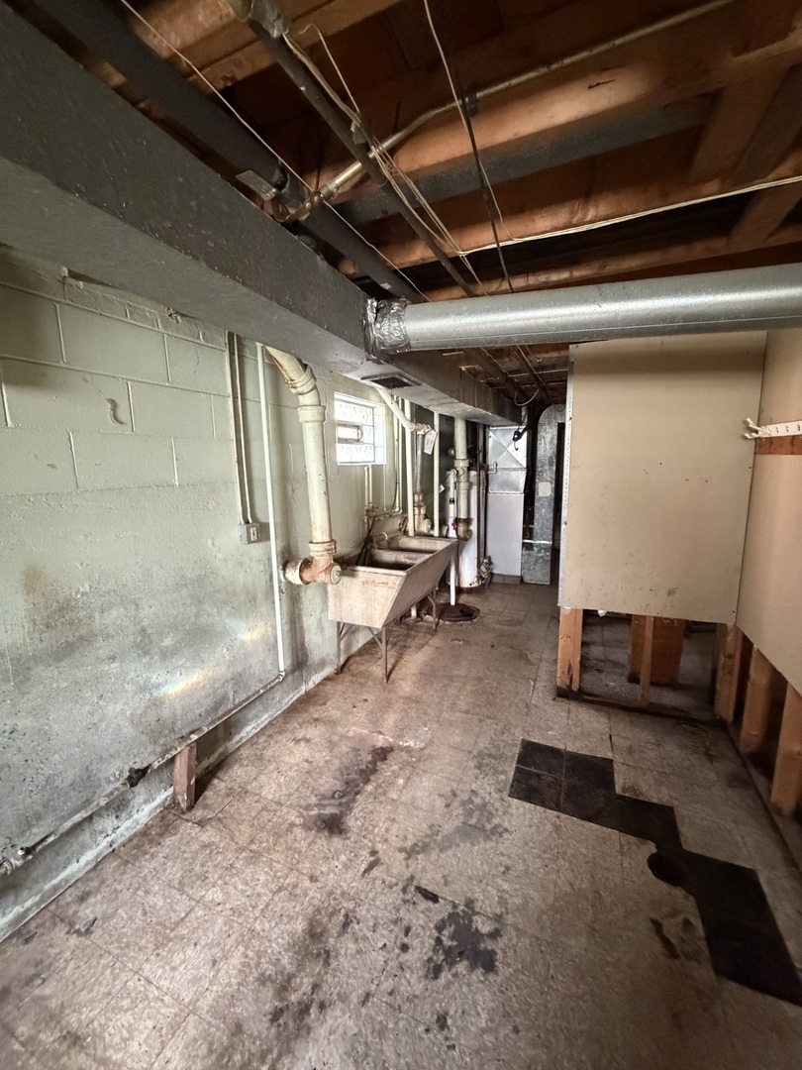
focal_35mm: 14
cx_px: 401
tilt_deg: -8.0
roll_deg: +0.6
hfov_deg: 85.7
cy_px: 535
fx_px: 432
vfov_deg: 102.1
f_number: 2.2
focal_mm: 2.22
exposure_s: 1/60
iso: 1250
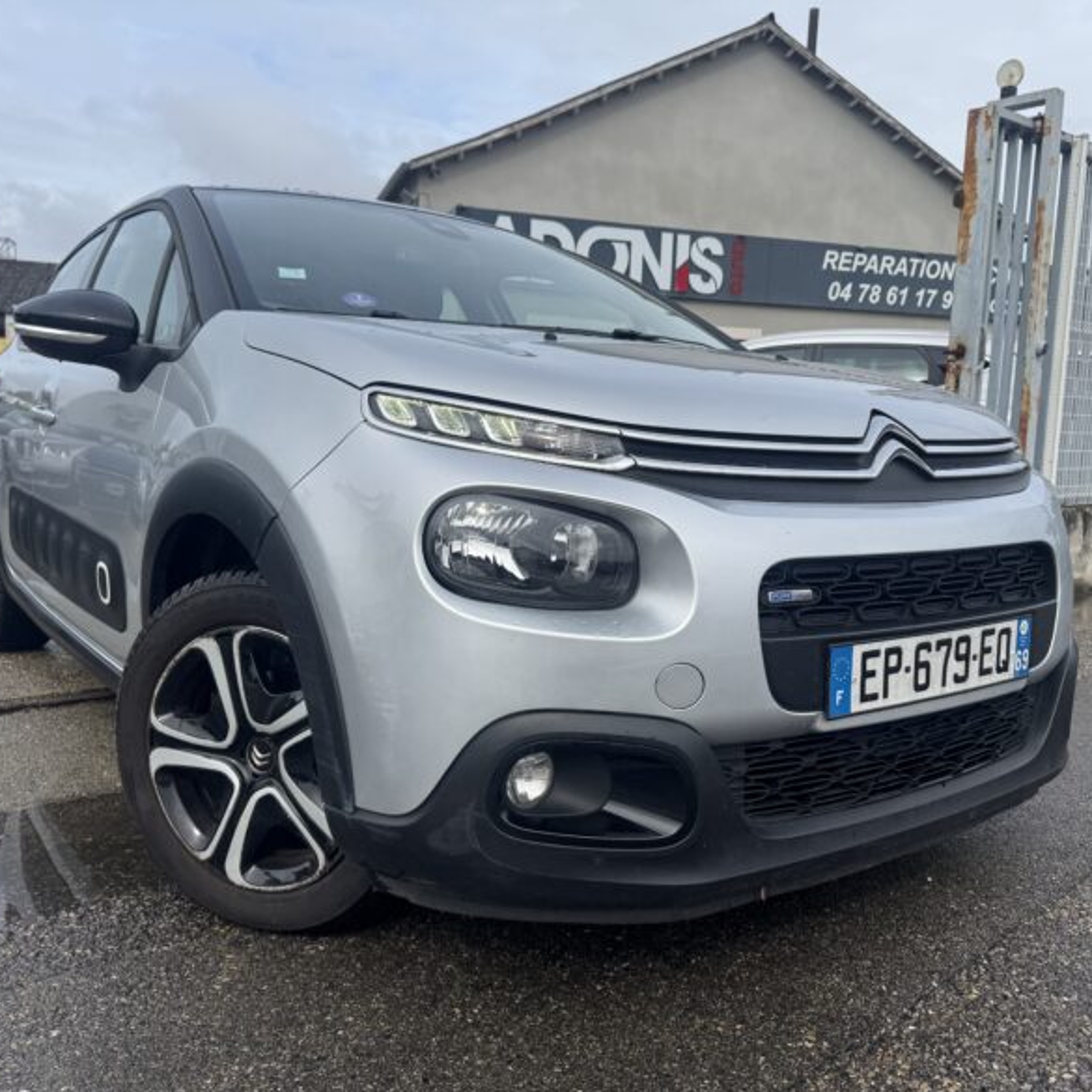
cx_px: 569
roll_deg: -1.3
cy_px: 556
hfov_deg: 55.6
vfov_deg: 55.6
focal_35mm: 29
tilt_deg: -7.6
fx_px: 1035
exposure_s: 1/3597
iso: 80
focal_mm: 6.76
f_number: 1.78
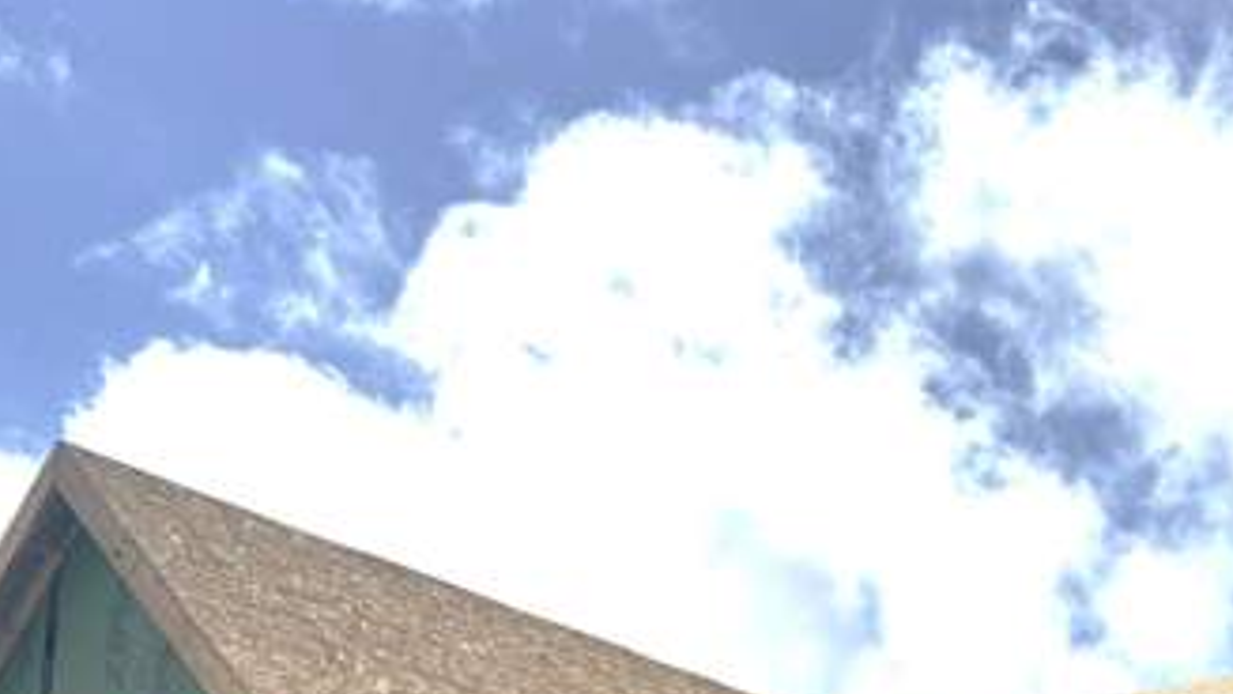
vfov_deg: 17.8
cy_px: 856
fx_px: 2093
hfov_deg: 32.1
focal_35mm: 64
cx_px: 950
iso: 64
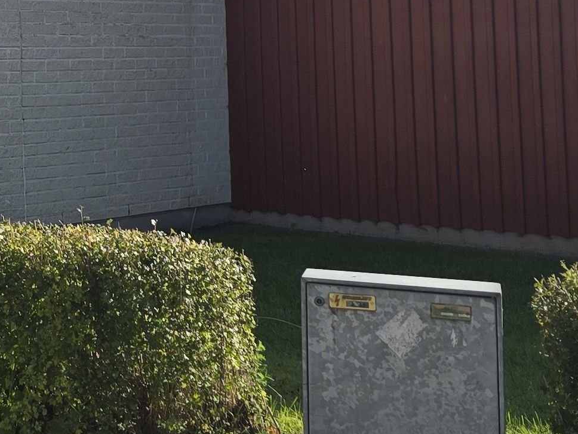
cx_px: -311
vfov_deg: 15.1
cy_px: -76
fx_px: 1586
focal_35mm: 95
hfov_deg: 18.2
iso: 12
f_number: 1.7
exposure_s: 1/571
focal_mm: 6.3
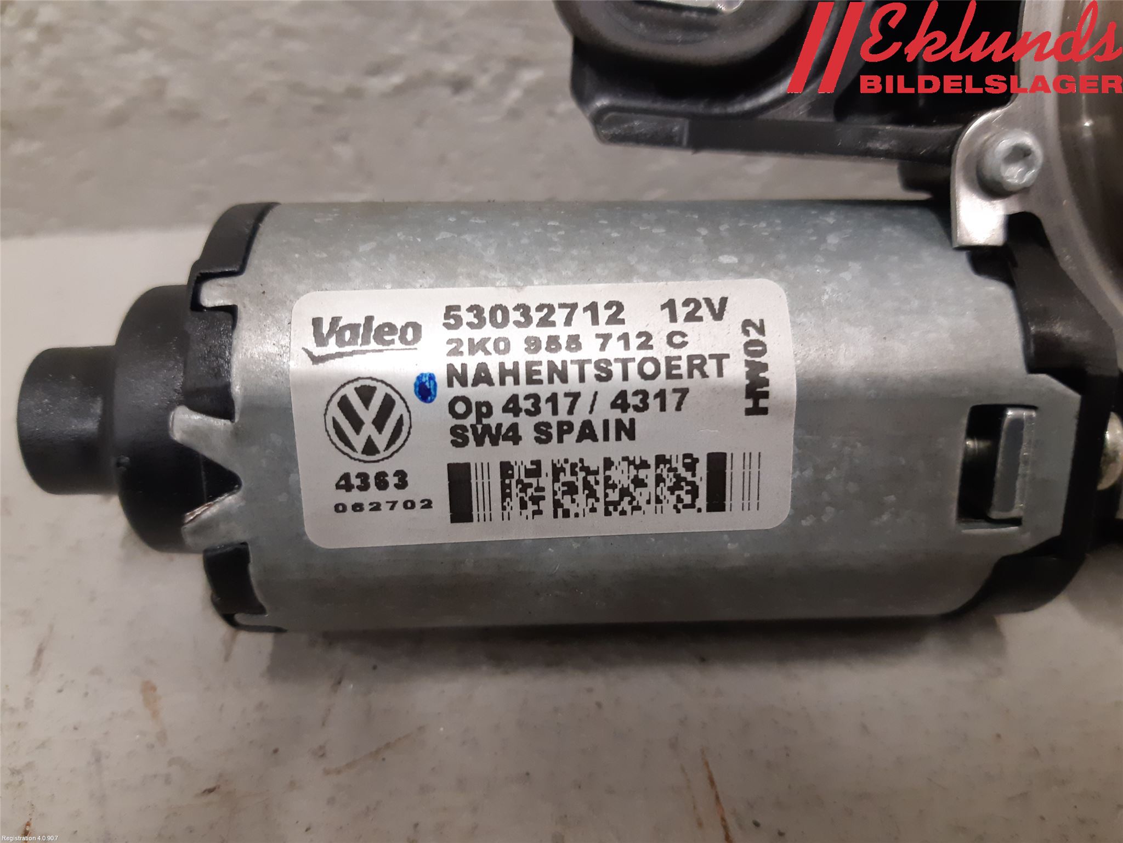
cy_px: 422
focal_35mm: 26
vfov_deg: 53.1
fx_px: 843
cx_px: 562
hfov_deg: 67.3
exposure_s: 1/50
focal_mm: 3.93
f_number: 1.7
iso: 250
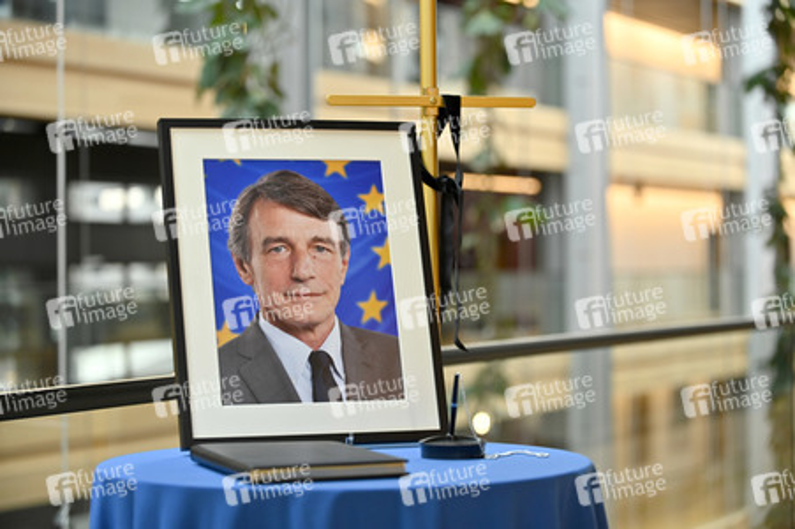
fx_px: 1898
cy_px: 264
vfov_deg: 15.9
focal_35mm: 86
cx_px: 398
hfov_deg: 23.7
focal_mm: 86
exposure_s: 1/125
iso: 1000
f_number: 2.8
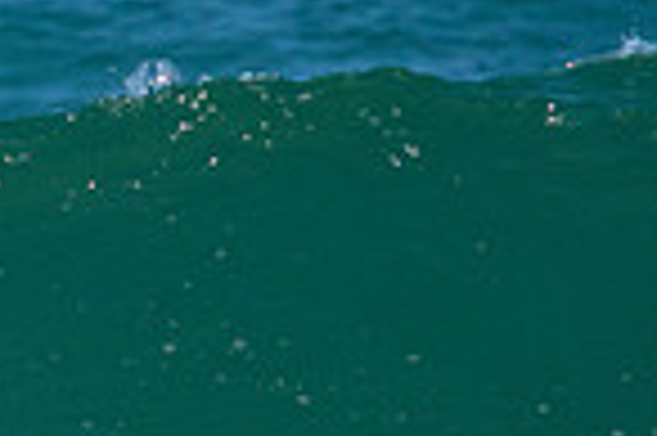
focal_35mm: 4359
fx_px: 79462
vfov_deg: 0.3
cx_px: -443
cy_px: 113
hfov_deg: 0.5
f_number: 11
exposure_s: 1/2000
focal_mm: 800
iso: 1400
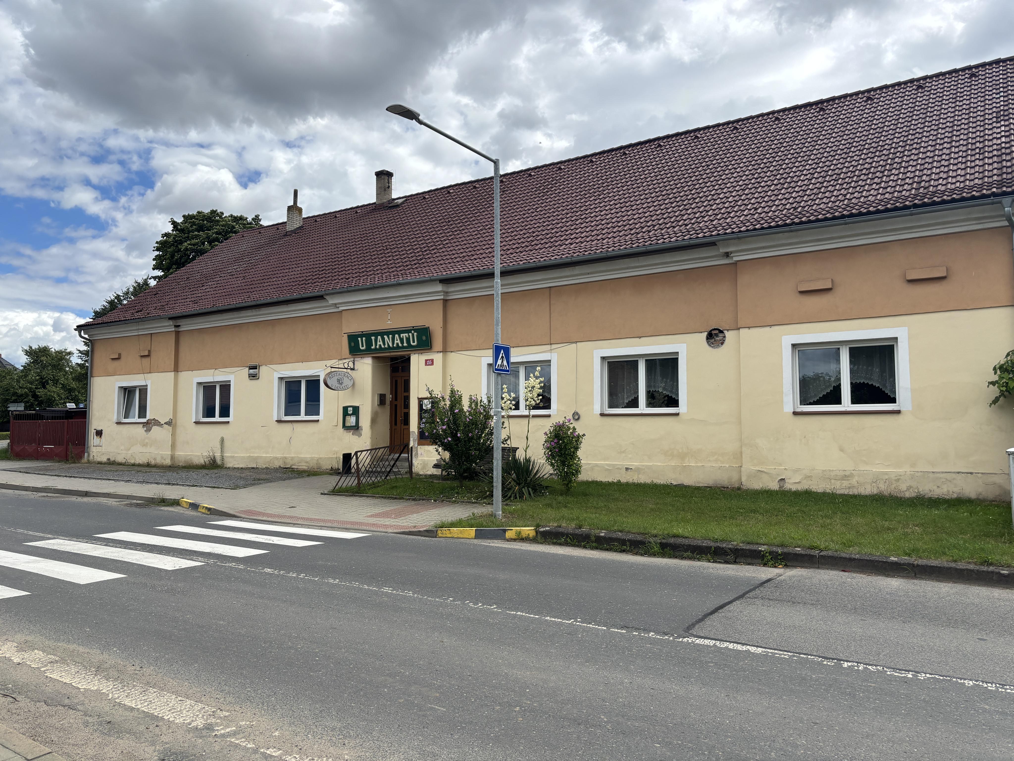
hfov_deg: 67.3
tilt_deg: +5.8
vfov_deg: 53.1
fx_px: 762
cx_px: 507
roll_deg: +0.7
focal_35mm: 26
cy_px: 380
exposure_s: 1/2710
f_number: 1.6
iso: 50
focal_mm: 5.96
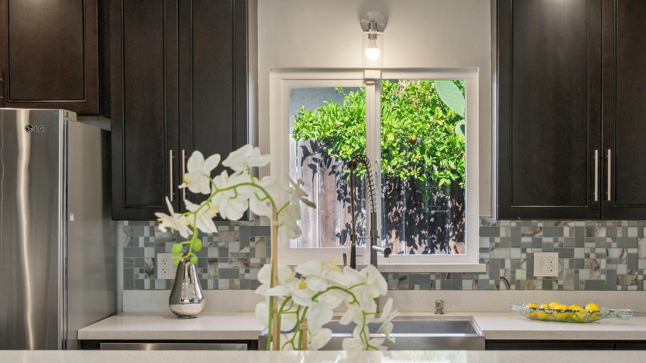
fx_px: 942
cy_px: 185
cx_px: 372
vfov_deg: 21.8
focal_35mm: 55
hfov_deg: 37.8
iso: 400
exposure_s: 1/80
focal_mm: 30
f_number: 9
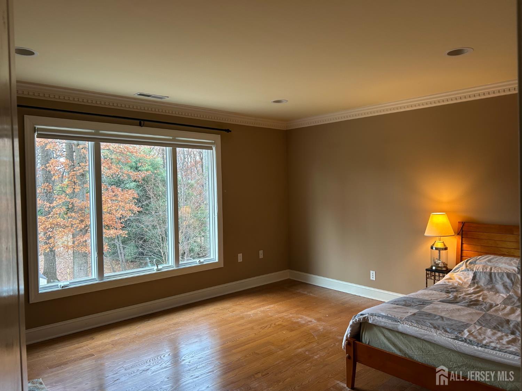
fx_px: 392
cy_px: 196
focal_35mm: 26
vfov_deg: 53.1
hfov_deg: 67.3
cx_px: 261
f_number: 1.5
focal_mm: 5.7
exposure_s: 1/120
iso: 125
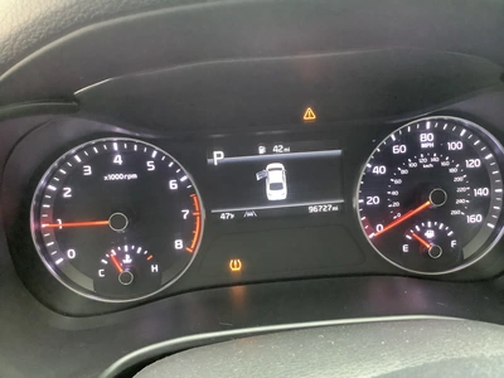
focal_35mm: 31
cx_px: 252
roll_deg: +3.8
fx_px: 451
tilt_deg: -25.0
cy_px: 189
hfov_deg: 58.4
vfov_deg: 45.4
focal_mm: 3.3
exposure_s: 1/30
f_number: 2.4
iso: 400
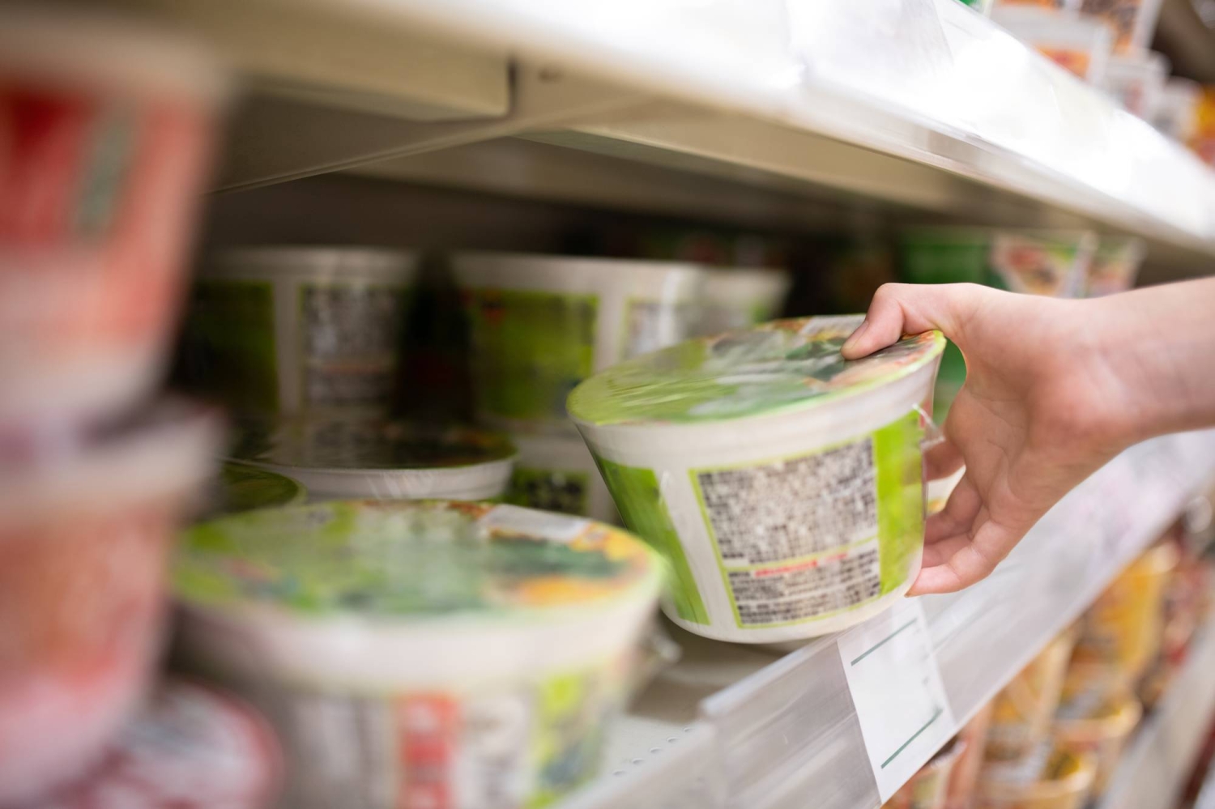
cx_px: 608
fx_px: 1181
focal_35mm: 35
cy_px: 404
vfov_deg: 37.8
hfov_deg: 54.5
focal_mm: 35
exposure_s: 1/160
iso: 560
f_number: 1.4
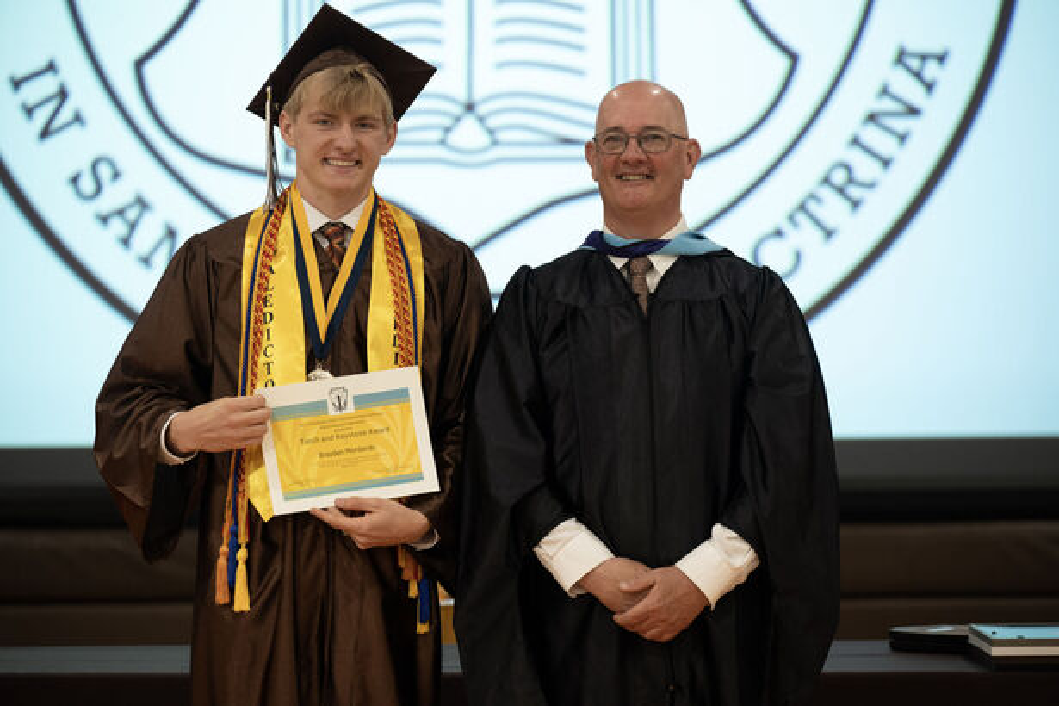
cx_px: 530
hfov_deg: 10.3
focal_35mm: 200
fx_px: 5883
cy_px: 353
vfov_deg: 6.9
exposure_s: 1/100
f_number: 4
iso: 1600
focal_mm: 200
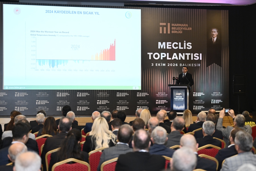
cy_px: 86
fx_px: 519
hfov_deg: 27.7
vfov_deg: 18.7
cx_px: 128
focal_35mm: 73
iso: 2000
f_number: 2.8
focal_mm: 73
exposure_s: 1/125
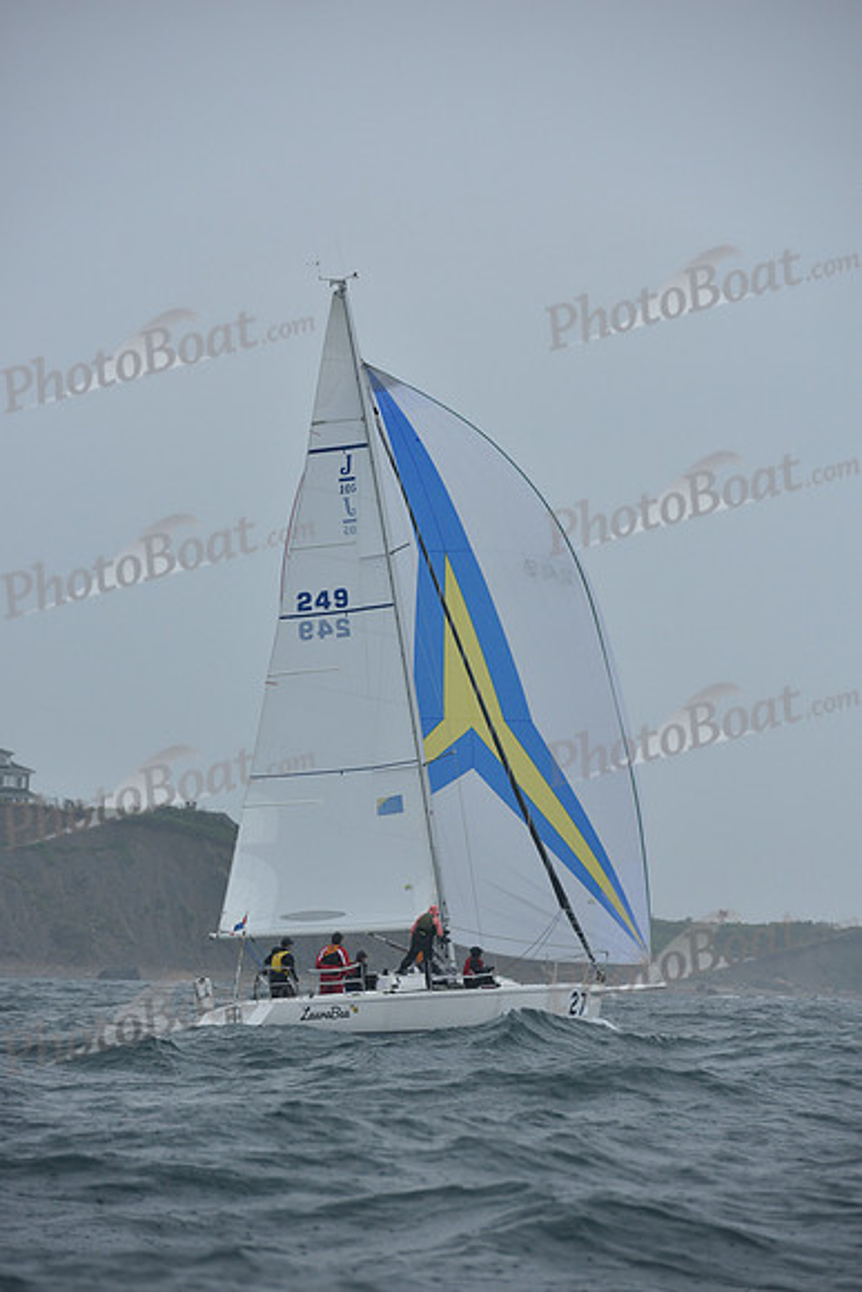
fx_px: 6999
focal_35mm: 195
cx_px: 431
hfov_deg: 7.0
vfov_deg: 10.5
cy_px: 646
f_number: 6.3
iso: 320
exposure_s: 1/1000
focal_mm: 195
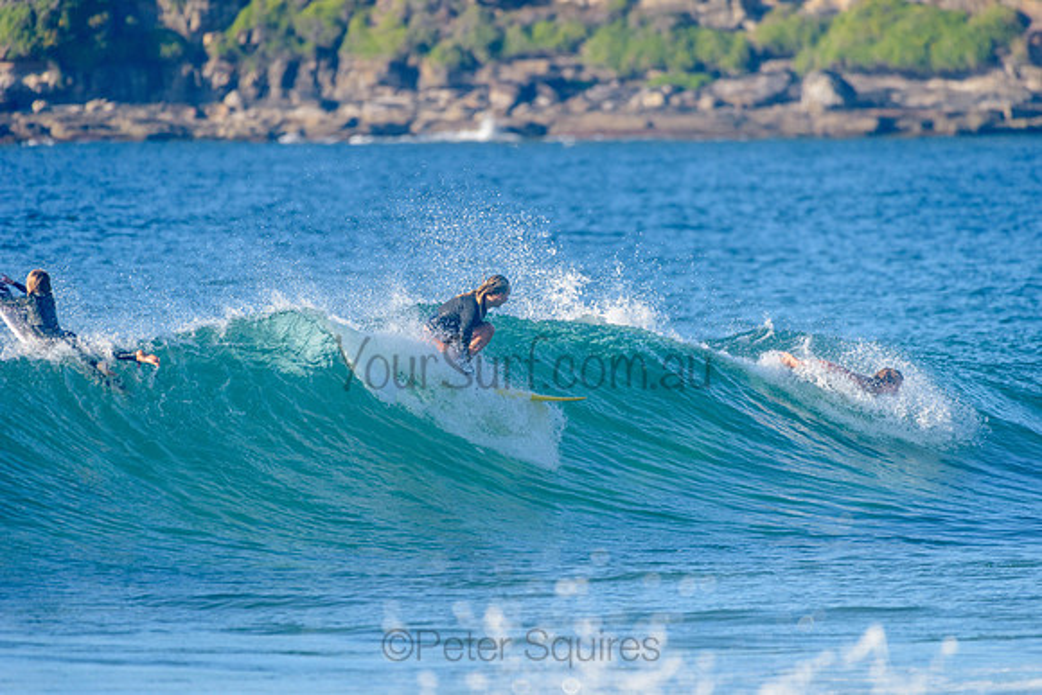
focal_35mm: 500
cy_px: 348
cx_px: 521
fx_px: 14483
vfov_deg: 2.7
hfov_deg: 4.1
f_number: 5.6
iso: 450
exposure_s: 1/2000
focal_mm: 500
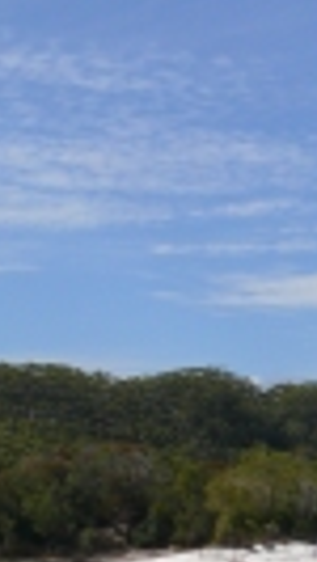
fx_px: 1879
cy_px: 549
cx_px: 862
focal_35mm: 126
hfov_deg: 8.5
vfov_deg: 16.7
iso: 100
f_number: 7.1
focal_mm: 7.4
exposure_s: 1/500
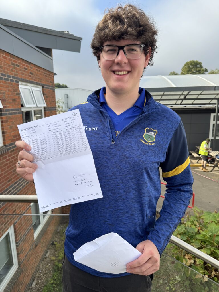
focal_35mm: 24
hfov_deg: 56.8
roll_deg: +0.9
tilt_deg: -11.2
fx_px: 202
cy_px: 146
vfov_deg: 71.6
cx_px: 110
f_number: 1.78
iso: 80
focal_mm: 6.76
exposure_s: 1/1721
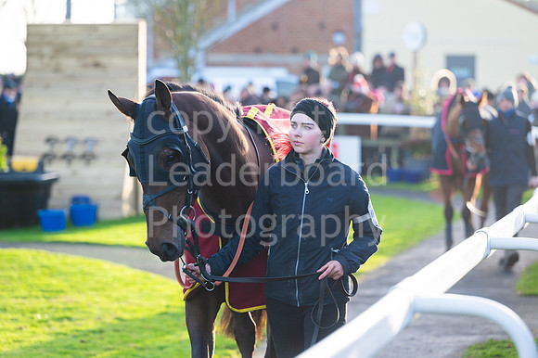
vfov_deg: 8.9
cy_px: 173
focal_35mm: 154
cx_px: 279
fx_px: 2307
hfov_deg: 13.3
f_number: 3.5
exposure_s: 1/500
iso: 320
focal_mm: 145
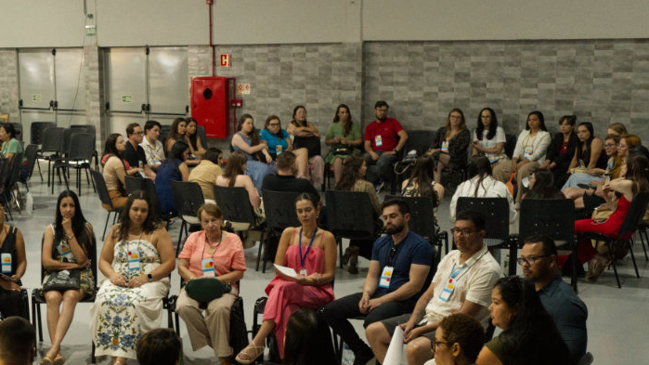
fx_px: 1084
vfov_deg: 19.1
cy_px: 226
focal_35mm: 63
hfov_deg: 32.1
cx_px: 101
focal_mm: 35
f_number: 5.6
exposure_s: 1/80
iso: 10000
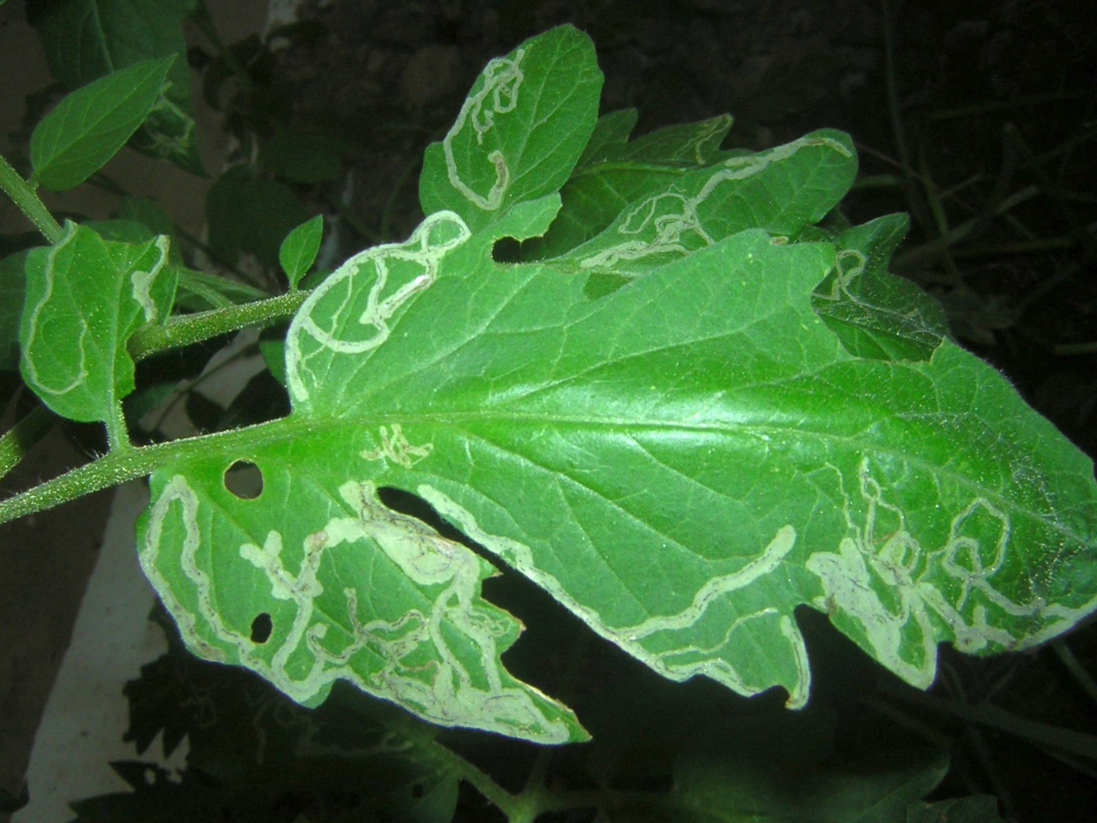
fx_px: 1141
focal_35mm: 36
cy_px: 412
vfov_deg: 39.7
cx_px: 548
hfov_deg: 51.4
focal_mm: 4.7
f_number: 5.2
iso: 50
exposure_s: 1/60.1
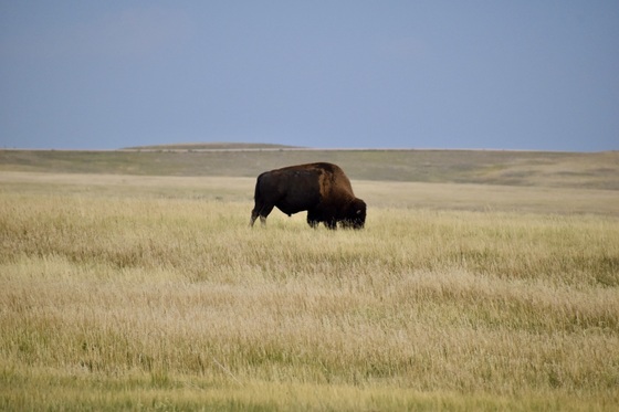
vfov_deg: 3.1
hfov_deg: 4.6
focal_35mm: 450
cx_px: 310
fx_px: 7735
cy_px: 206
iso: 1250
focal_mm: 300
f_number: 6.3
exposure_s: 1/500
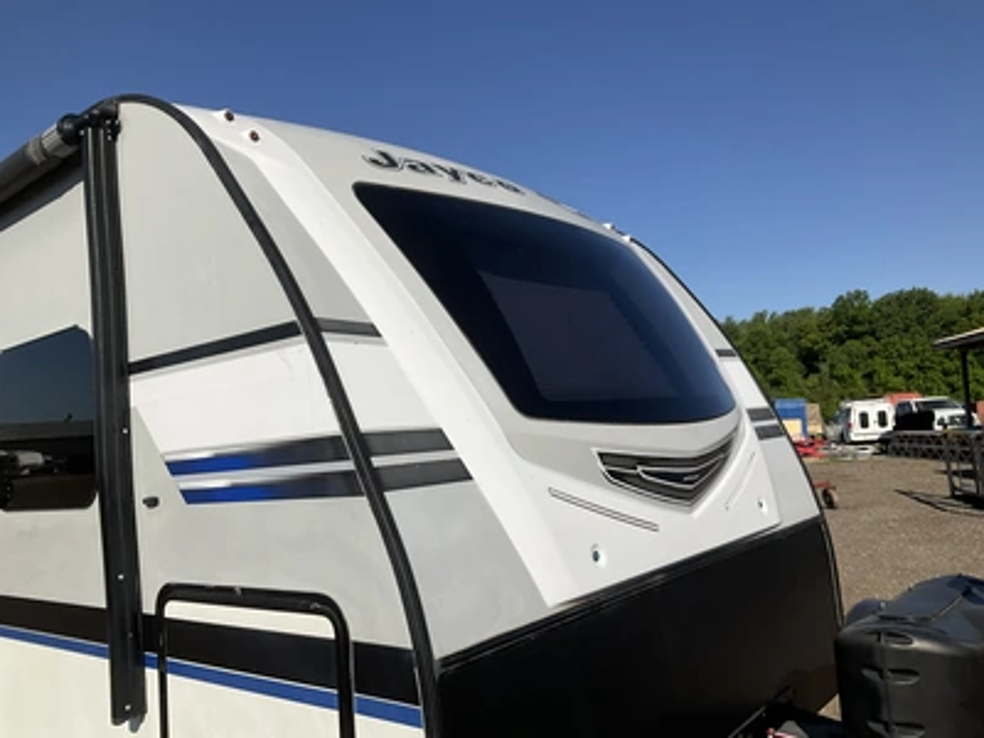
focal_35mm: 29
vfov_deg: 48.2
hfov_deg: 61.7
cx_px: 492
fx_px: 824
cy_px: 369
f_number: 1.8
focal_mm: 3
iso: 25
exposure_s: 1/4065
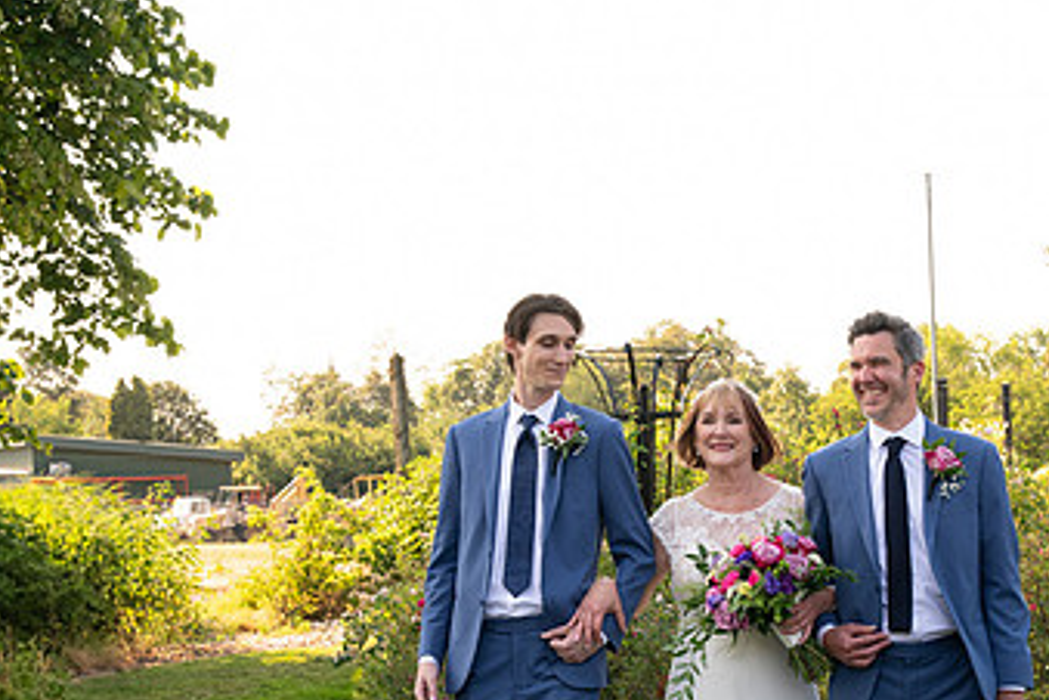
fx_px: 1894
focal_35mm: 65
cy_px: 544
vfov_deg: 20.7
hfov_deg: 30.6
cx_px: 736
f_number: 5.6
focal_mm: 38
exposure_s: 1/400
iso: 640
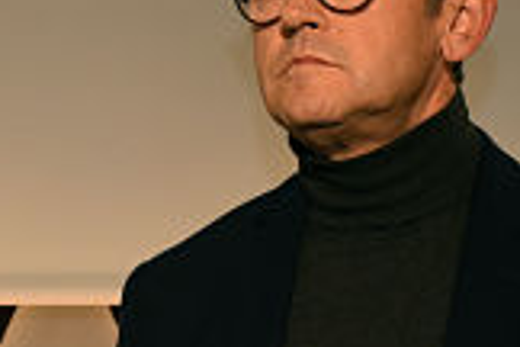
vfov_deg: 3.0
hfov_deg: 4.5
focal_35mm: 451
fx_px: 6514
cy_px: -22
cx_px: -438
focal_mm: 110
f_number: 9
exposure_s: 1/125
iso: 1600
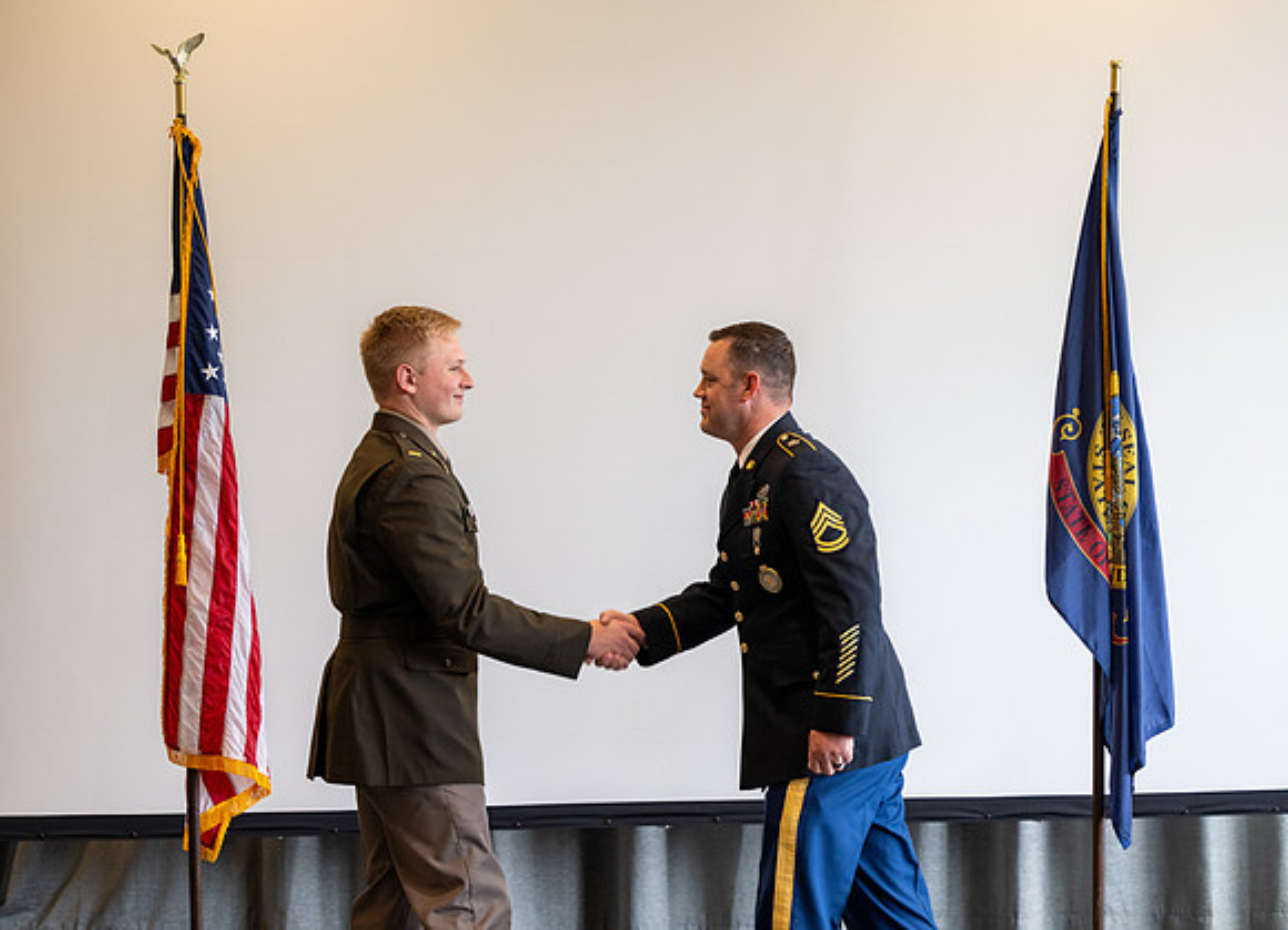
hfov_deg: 24.5
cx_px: 722
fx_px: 2969
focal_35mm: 81
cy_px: 449
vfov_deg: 17.8
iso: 500
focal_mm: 74
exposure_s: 1/200
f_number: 2.8
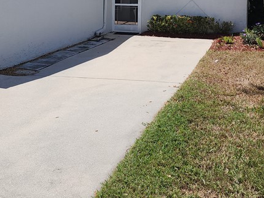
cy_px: -2
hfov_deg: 34.9
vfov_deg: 25.2
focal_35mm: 55
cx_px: 128
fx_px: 419
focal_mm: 6.4
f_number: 1.8
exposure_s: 1/1989
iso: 12
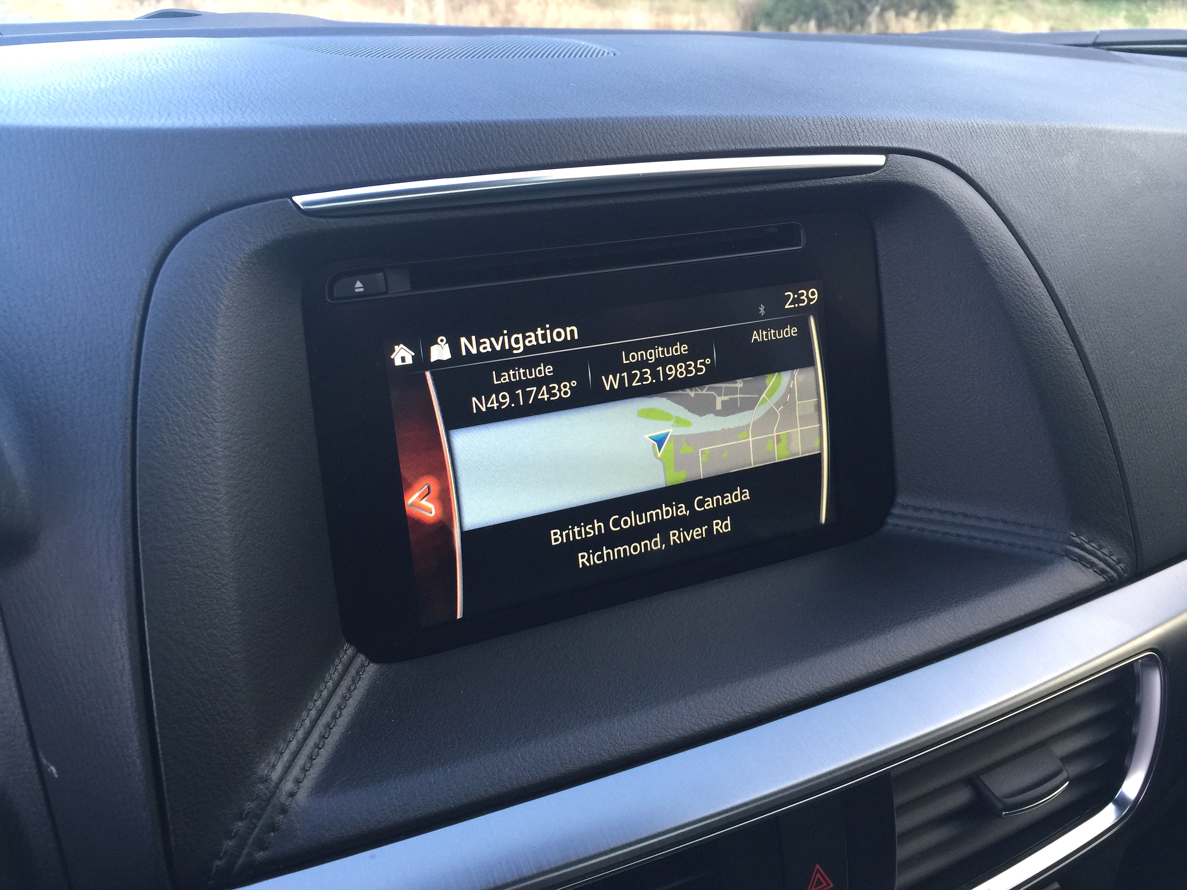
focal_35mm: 29
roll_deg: -0.7
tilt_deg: -26.6
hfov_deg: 61.7
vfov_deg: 48.2
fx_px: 994
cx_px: 594
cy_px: 445
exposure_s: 1/40
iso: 32
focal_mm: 4.15
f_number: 2.2
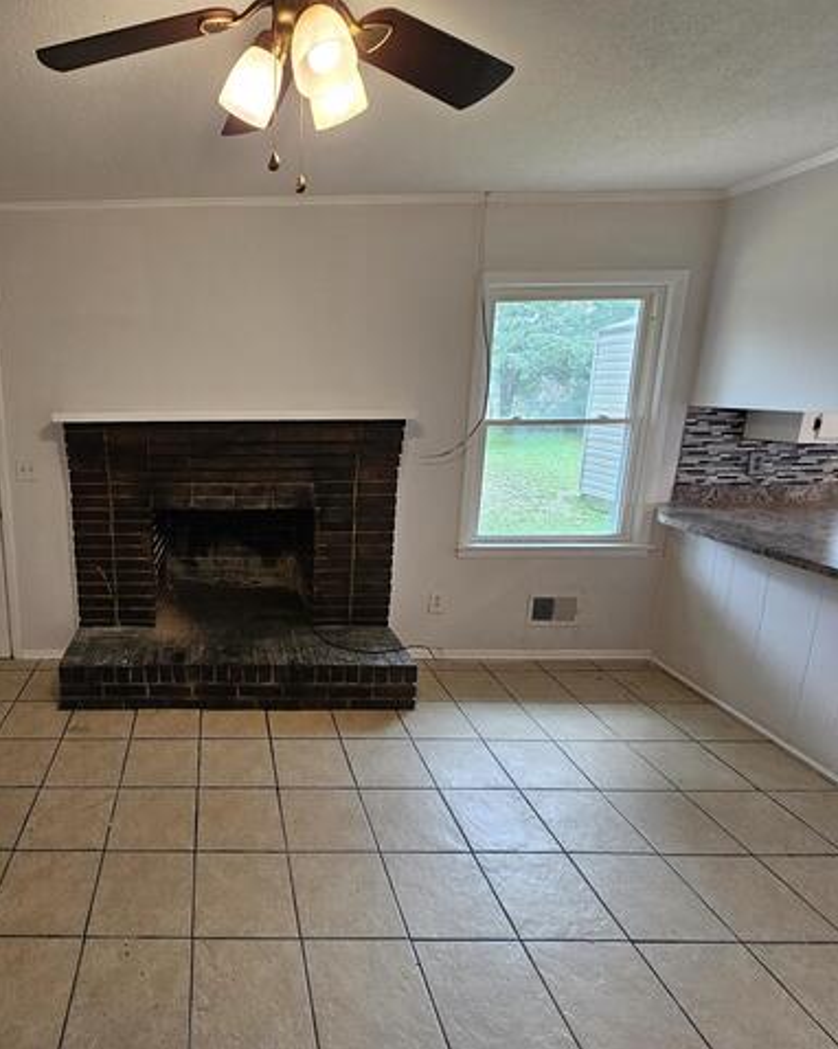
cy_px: 524
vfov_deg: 89.7
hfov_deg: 71.6
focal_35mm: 17
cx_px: 208
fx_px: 527
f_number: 2.2
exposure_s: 1/60
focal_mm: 2.2
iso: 160
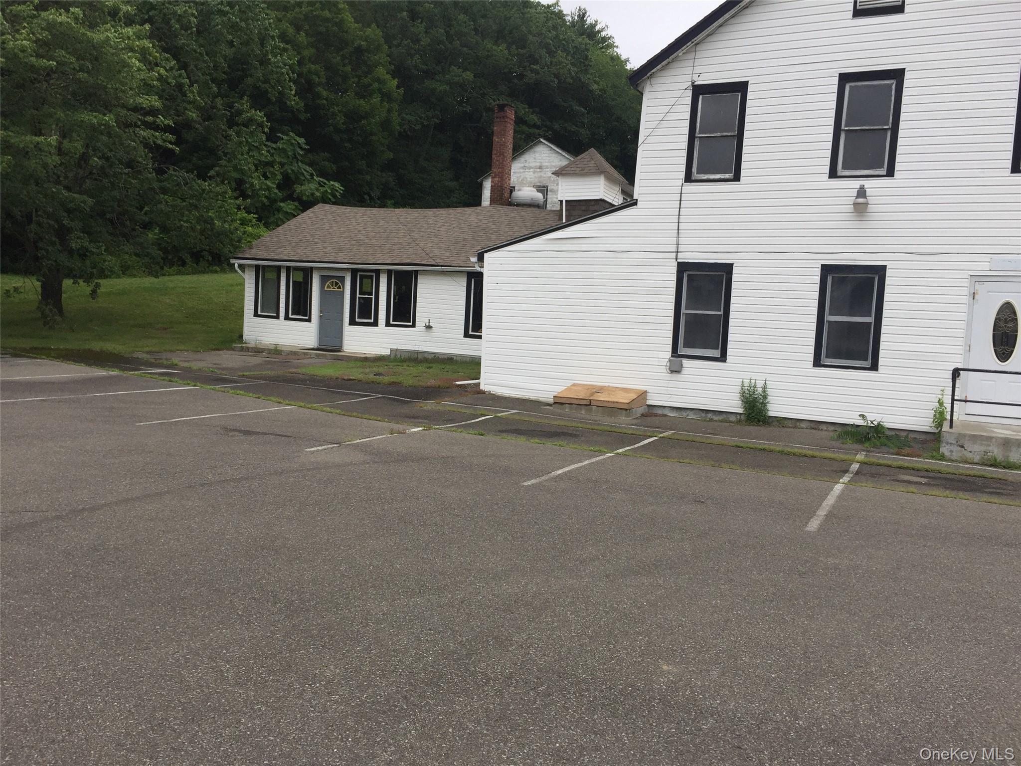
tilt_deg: -4.0
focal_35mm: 29
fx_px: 855
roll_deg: -2.8
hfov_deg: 61.7
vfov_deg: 48.2
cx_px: 510
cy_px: 383
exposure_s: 1/791
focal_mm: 4.15
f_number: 2.2
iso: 32
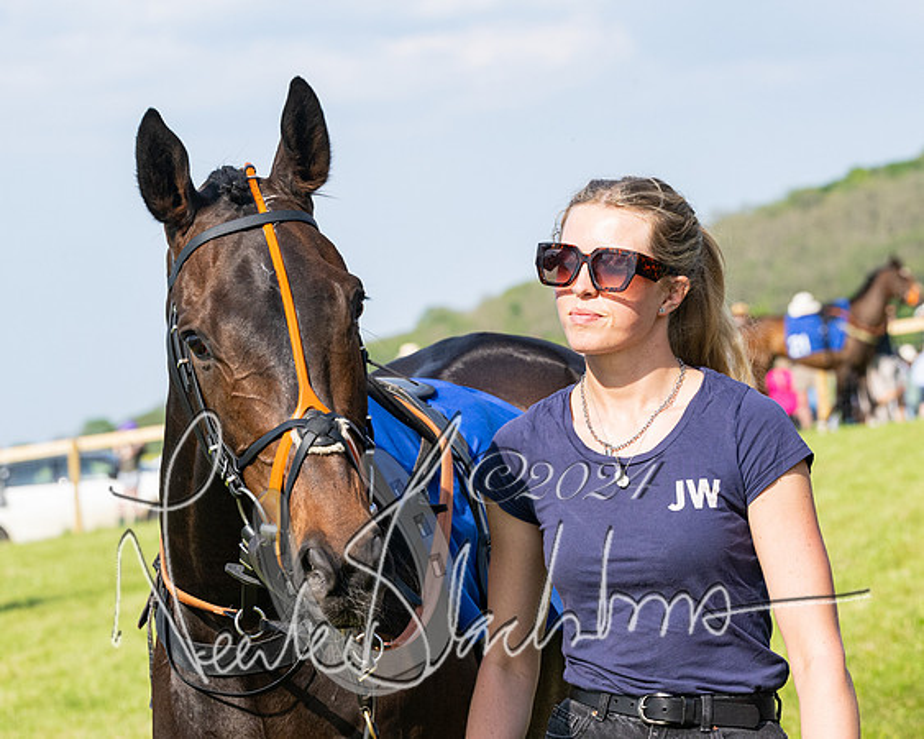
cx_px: 423
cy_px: 303
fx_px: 4037
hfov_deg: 13.1
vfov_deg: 10.4
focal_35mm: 148
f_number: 5
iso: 400
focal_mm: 74
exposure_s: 1/2500
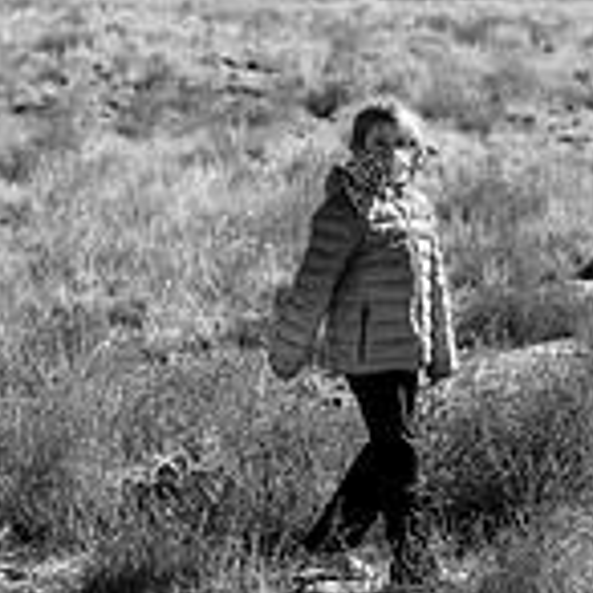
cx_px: 418
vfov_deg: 10.9
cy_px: 24
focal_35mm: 159
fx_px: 3082
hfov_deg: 11.0
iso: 200
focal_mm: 47
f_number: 4
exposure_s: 1/2500
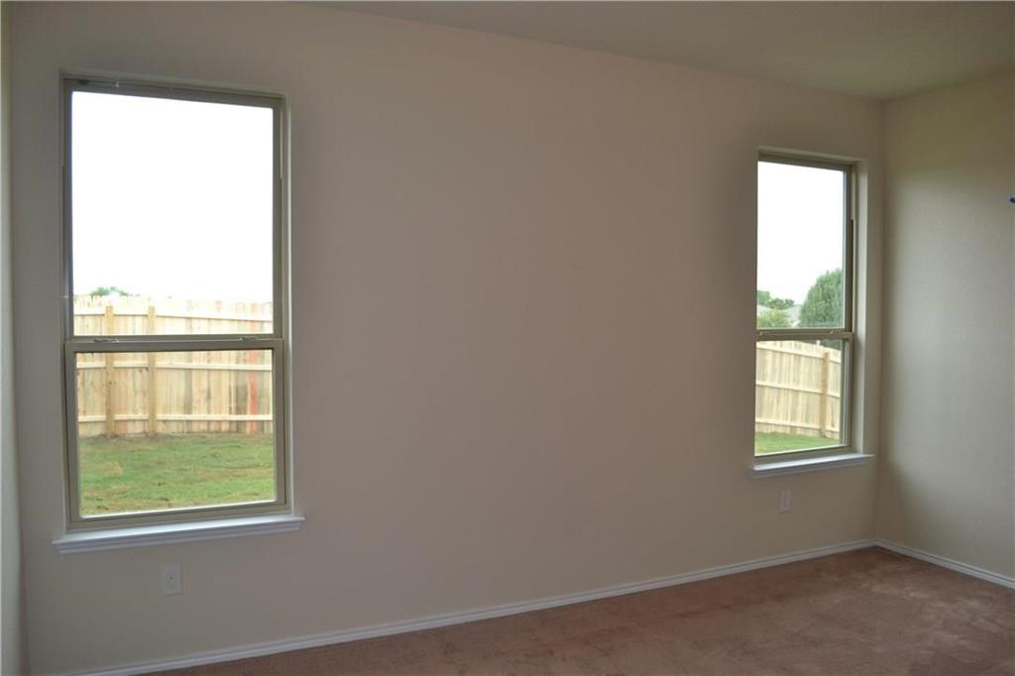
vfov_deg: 47.9
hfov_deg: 67.4
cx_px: 508
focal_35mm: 27
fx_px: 761
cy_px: 338
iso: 320
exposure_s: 1/125
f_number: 4
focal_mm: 18
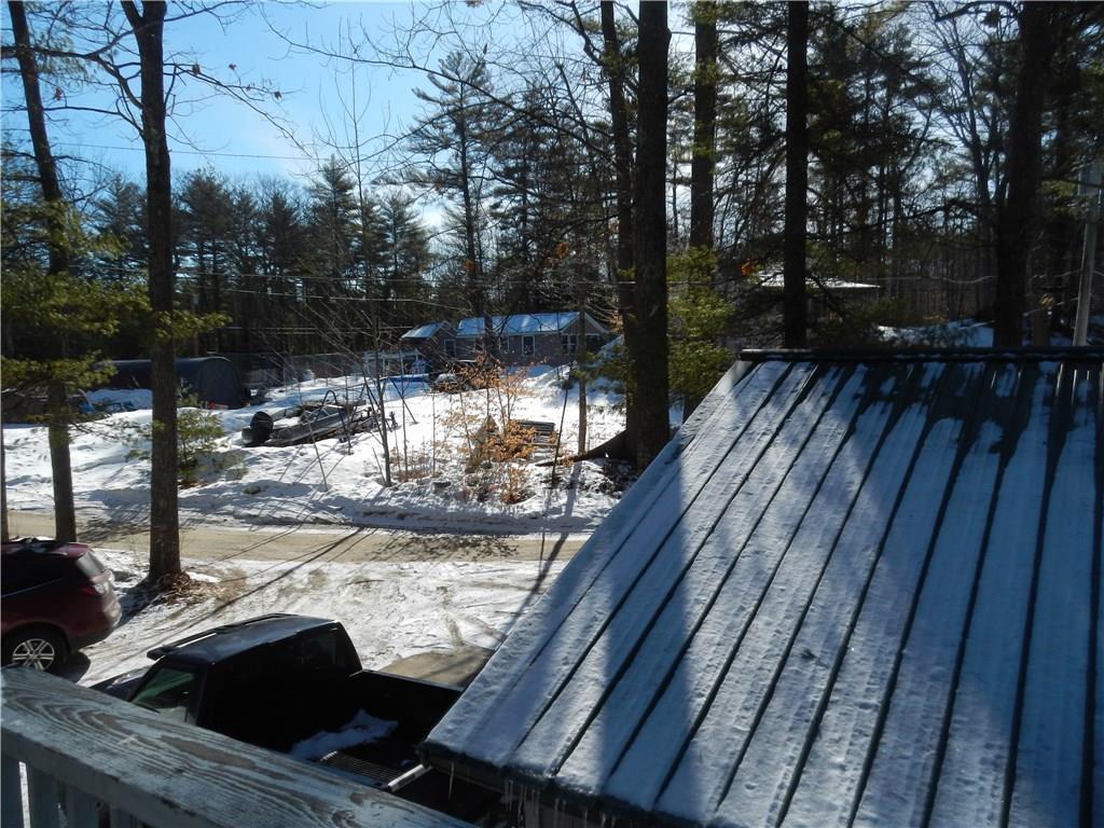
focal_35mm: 25
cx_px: 552
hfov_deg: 69.4
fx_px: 797
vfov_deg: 54.9
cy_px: 414
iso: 125
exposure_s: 1/2000
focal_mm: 4.5
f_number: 3.2
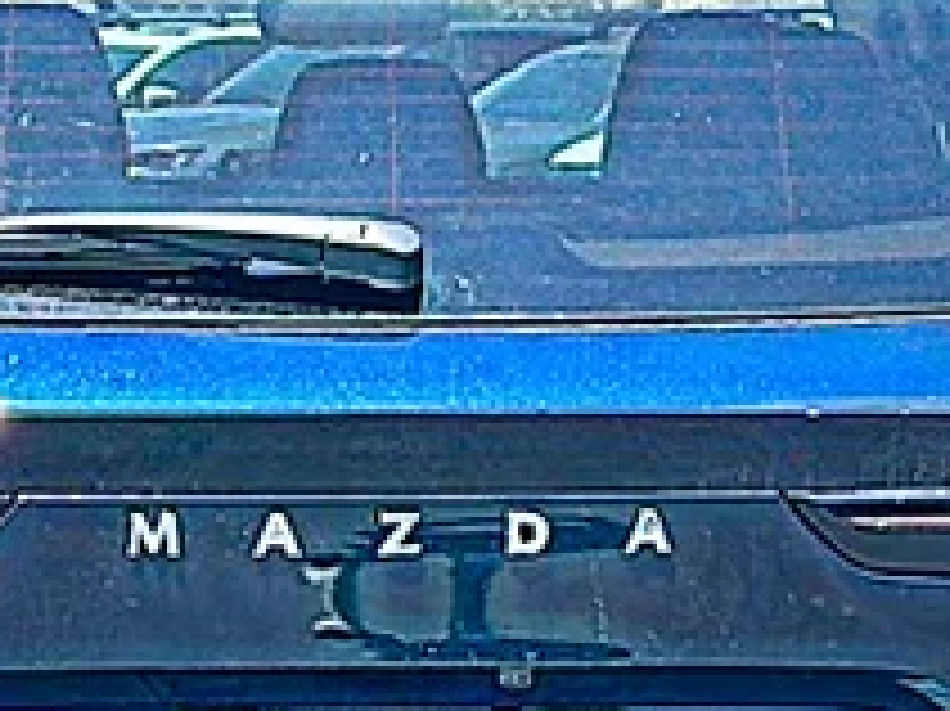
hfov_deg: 15.6
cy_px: 749
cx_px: 396
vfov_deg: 11.6
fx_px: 3456
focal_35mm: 126
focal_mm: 6.86
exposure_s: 1/1186
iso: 80
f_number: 1.78
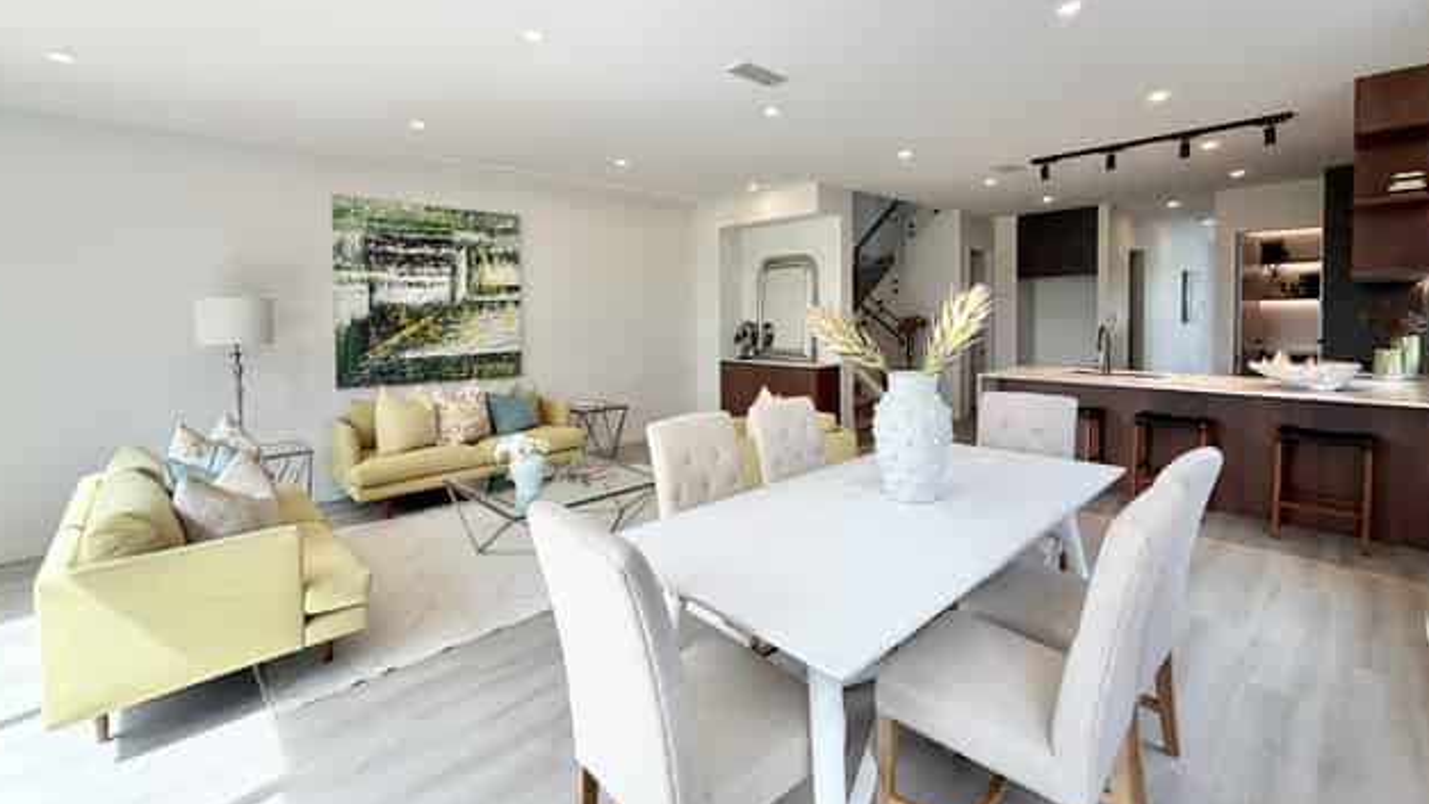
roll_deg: +0.6
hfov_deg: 99.4
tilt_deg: -1.7
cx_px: 718
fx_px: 606
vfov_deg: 66.7
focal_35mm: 16
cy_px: 334
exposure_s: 1/290
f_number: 2.2
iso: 50
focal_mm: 2.22
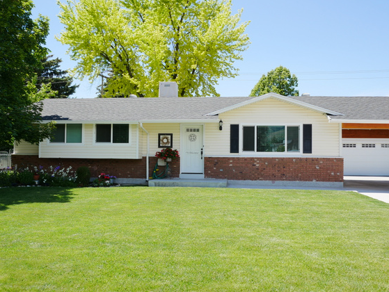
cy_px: 147
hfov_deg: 56.8
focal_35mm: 32
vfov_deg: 44.2
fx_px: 360
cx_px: 186
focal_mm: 14
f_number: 6.3
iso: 200
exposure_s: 1/200
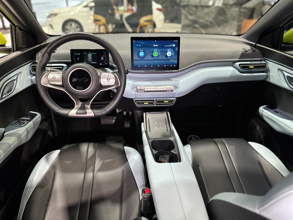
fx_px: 203
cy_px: 110
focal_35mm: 24
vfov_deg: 56.8
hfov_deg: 71.6
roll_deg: -0.7
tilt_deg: -28.4
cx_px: 146
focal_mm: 6.86
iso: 500
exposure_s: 1/52
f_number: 1.78
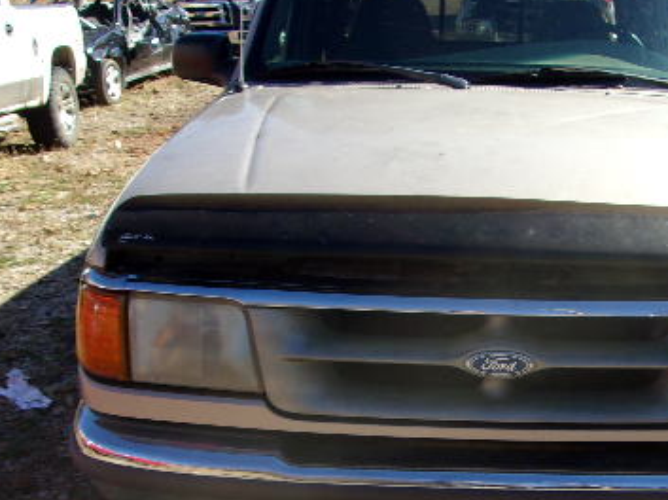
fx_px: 945
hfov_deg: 38.1
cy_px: 335
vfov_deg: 29.4
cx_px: 484
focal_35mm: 49
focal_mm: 4.9
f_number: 10.4
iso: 80
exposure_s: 1/45
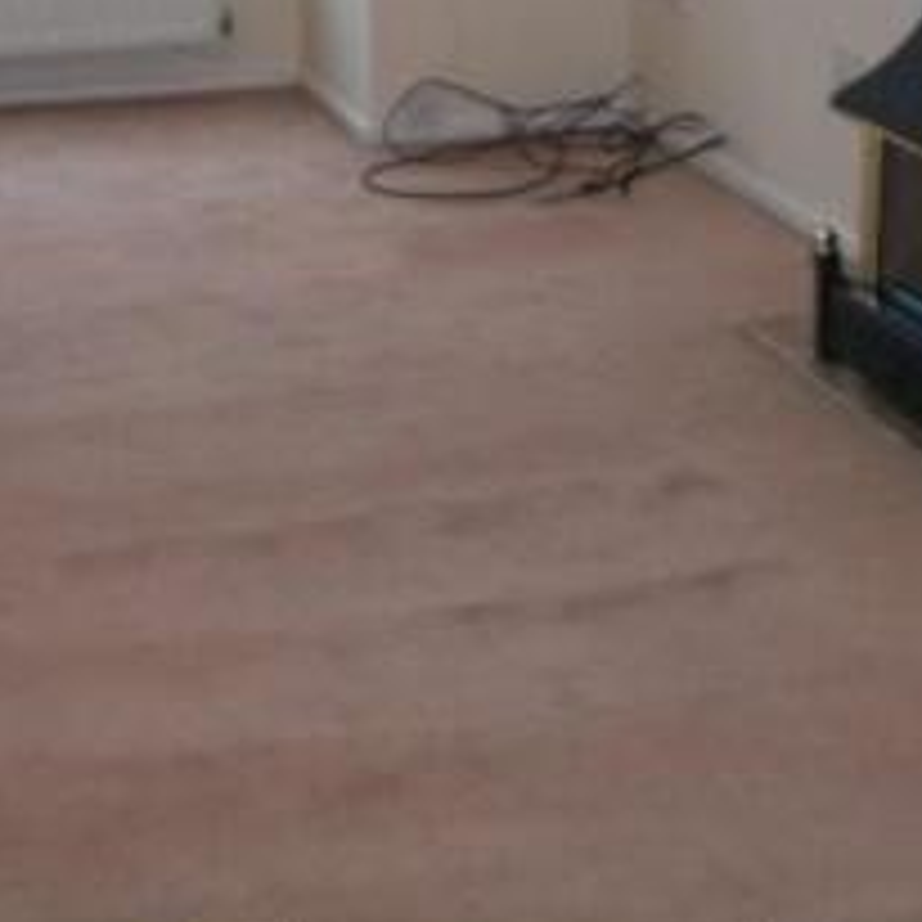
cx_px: 434
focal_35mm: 88
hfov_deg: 19.7
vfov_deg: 19.1
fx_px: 2652
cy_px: -43
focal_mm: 6.3
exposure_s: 1/30
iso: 160
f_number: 3.1
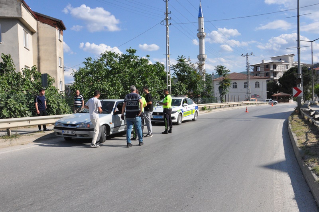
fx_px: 279
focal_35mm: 32
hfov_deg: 59.6
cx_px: 160
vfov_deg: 41.6
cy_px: 106
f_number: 18
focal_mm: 21
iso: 2000
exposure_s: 1/1250
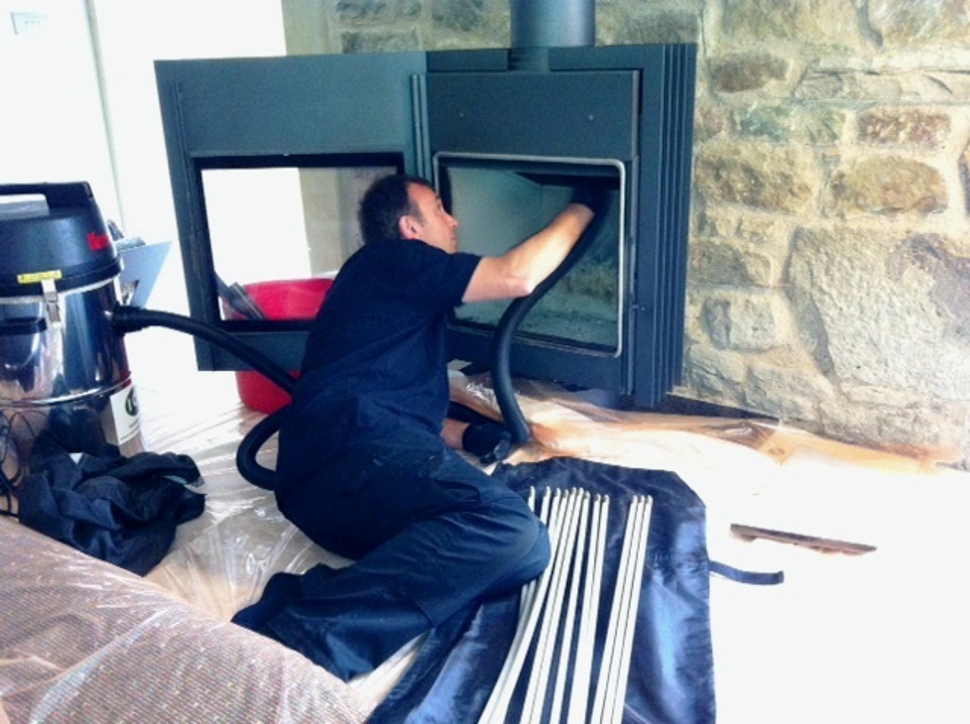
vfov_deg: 40.6
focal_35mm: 35
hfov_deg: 52.7
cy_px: 362
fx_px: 979
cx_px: 485
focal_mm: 3.85
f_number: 2.8
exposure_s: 1/15
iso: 320
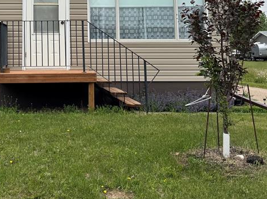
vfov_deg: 27.0
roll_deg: +0.1
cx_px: 46
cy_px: 20
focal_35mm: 52
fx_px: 401
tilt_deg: +5.8
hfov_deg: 35.4
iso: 80
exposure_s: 1/3597
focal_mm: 6.76
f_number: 1.78
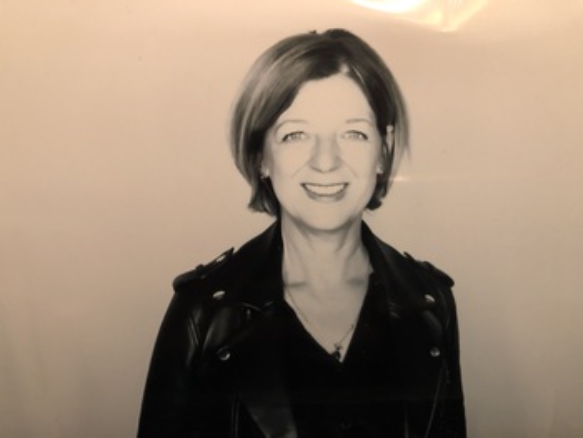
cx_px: 292
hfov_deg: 63.4
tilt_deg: -32.4
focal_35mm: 28
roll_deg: -1.9
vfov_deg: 49.8
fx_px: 472
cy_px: 219
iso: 100
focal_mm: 3.99
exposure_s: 1/17
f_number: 1.8
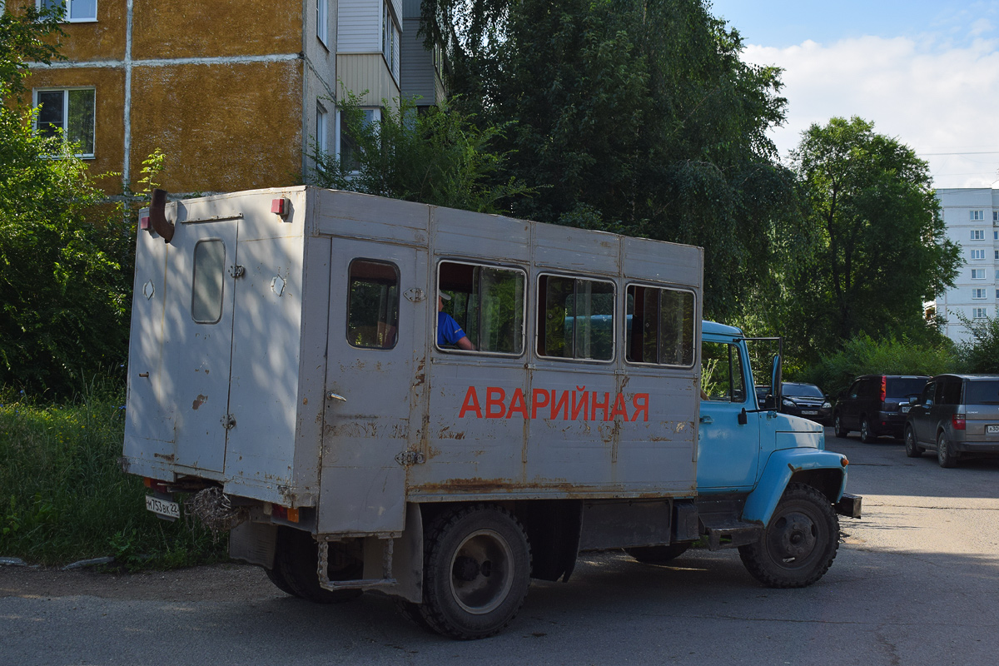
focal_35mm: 39
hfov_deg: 49.6
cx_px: 500
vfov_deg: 34.2
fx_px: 1082
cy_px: 333
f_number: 5.6
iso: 200
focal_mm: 26
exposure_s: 1/640
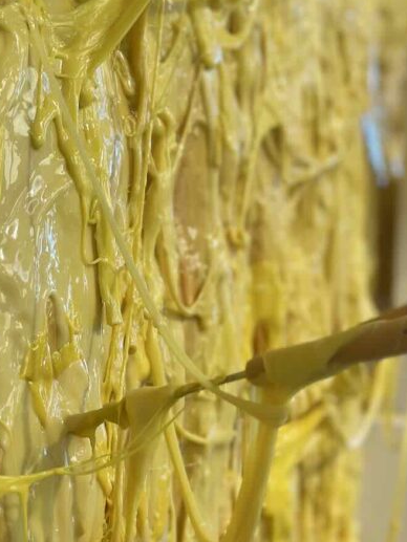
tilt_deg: +0.1
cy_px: 207
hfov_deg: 15.6
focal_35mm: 95
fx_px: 1489
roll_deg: -1.1
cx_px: 204
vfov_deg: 20.6
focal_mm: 6.86
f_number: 1.78
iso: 64
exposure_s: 1/100
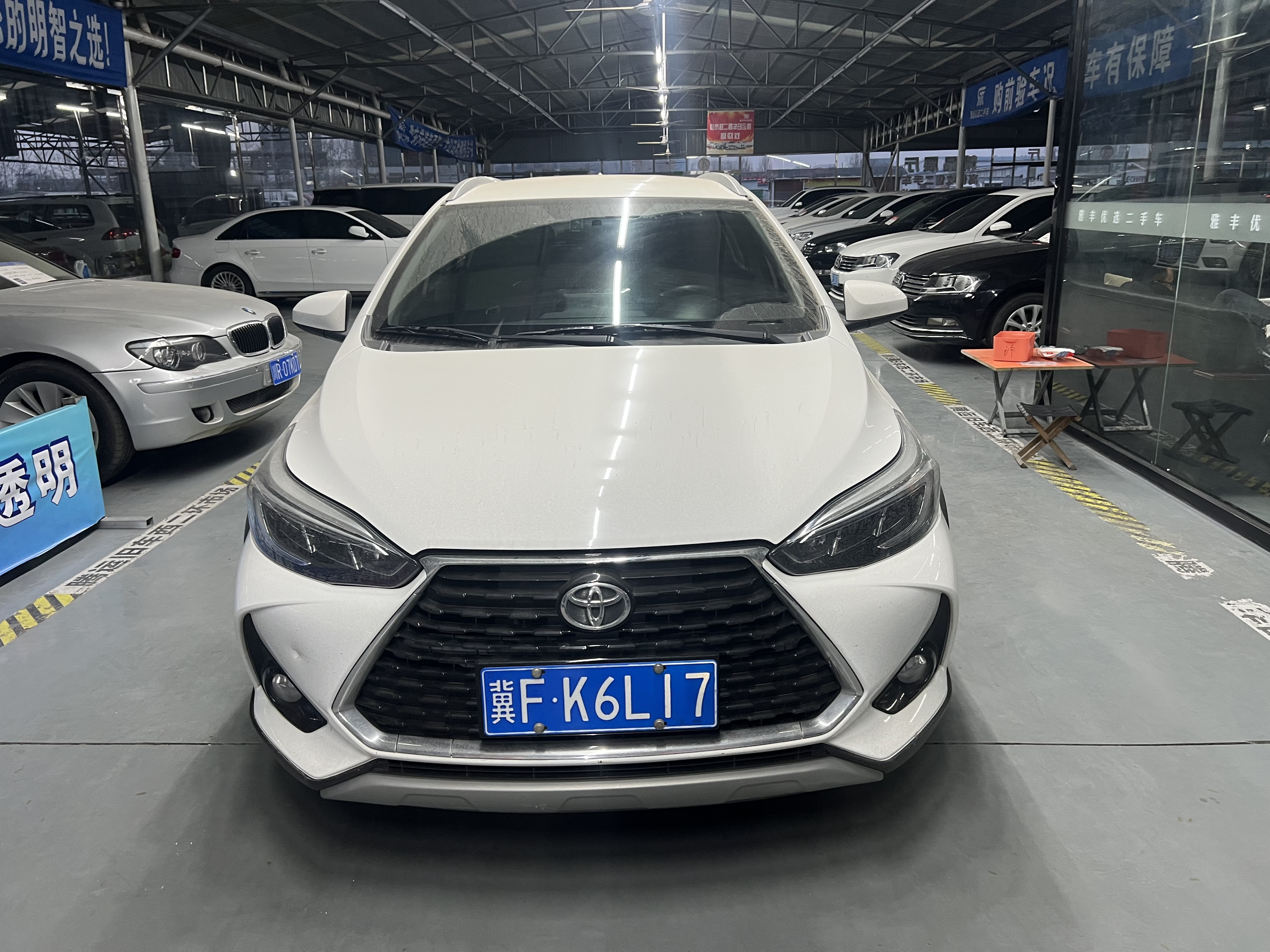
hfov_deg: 67.3
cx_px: 635
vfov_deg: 53.1
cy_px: 476
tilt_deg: -15.9
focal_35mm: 26
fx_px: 954
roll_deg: +0.2
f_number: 1.5
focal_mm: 5.7
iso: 80
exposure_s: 1/50
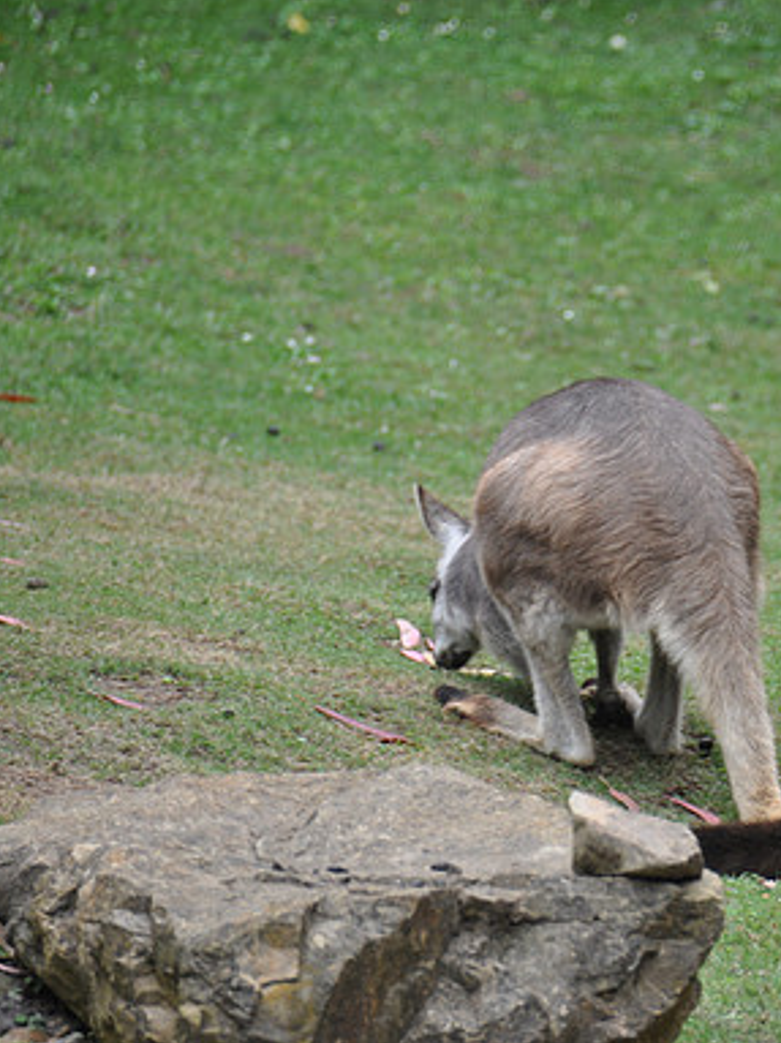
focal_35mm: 589
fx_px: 17728
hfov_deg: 2.5
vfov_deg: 3.4
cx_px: 754
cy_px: 522
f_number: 5.6
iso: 320
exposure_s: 1/200
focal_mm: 270
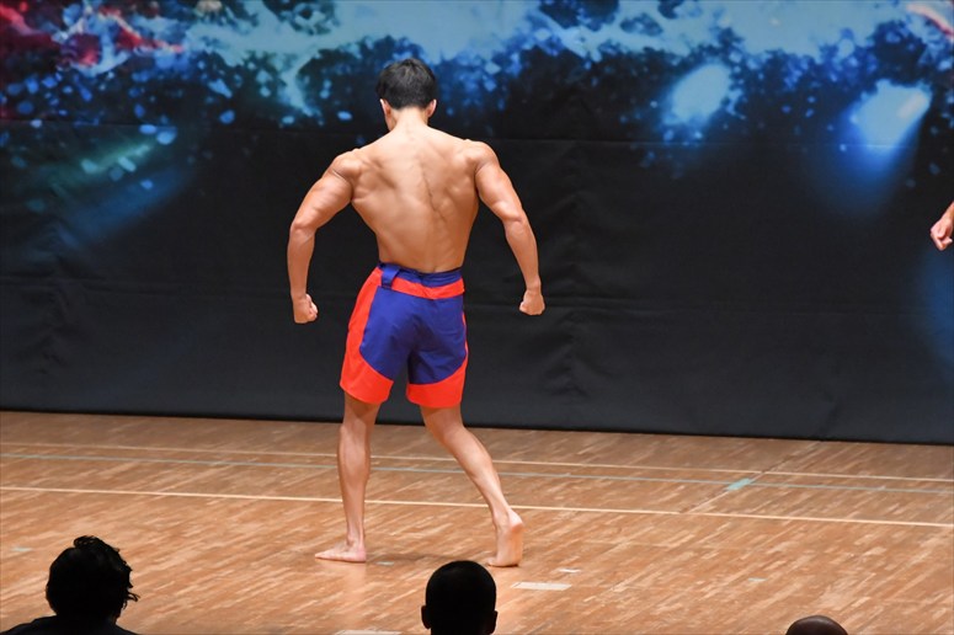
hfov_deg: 7.2
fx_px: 7549
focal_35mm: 285
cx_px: 477
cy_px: 318
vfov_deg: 4.8
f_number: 5.6
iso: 8000
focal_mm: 190
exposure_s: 1/400
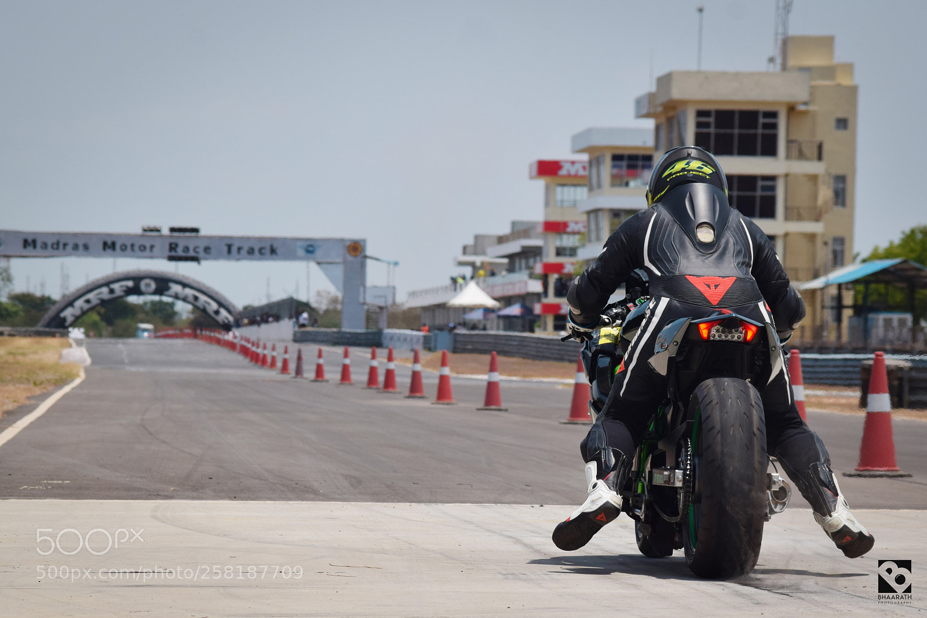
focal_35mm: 153
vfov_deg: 9.0
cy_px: 309
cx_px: 464
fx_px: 3939
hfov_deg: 13.4
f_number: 7.1
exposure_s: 1/1600
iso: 200
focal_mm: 102
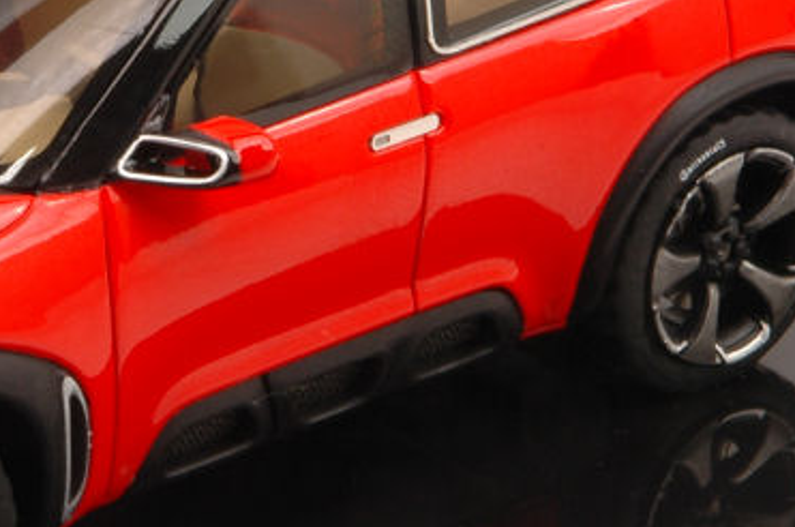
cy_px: 159
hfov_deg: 8.1
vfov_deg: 5.4
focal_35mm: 255
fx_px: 5621
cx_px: 103
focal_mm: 70
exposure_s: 1
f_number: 25
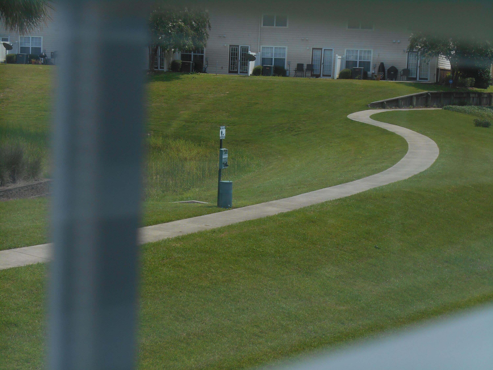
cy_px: 185
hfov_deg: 24.4
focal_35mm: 80
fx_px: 1139
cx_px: 246
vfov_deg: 18.4
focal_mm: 14.3
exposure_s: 1/500
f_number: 4.7
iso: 80
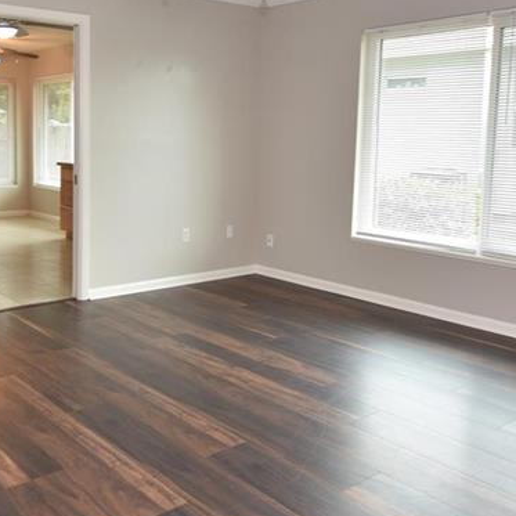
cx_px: 118
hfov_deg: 45.3
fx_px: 590
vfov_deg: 46.9
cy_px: 201
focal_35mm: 35
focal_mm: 10
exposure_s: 1/60
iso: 200
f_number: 4
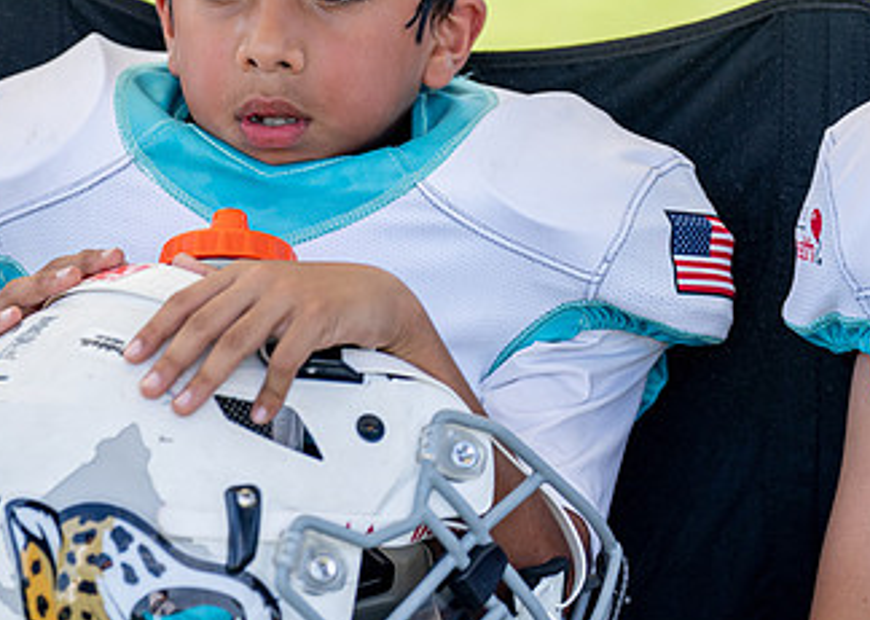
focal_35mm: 283
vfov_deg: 5.1
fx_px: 6988
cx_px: 306
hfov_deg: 7.1
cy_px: 34
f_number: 2.8
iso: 160
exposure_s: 1/1000
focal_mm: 129
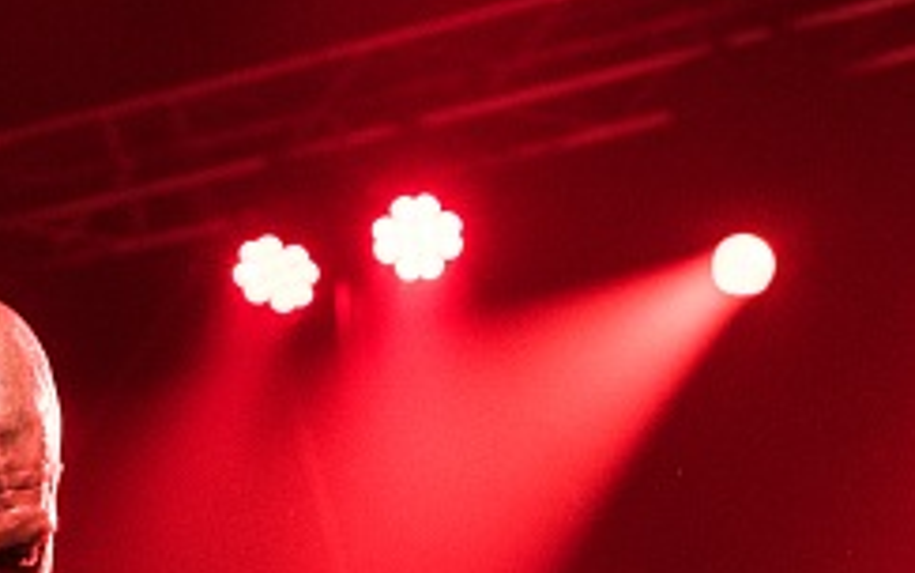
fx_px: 4515
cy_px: 1154
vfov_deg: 7.0
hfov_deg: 11.5
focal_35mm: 181
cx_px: 111
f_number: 4.5
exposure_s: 1/100
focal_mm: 60
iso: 1600
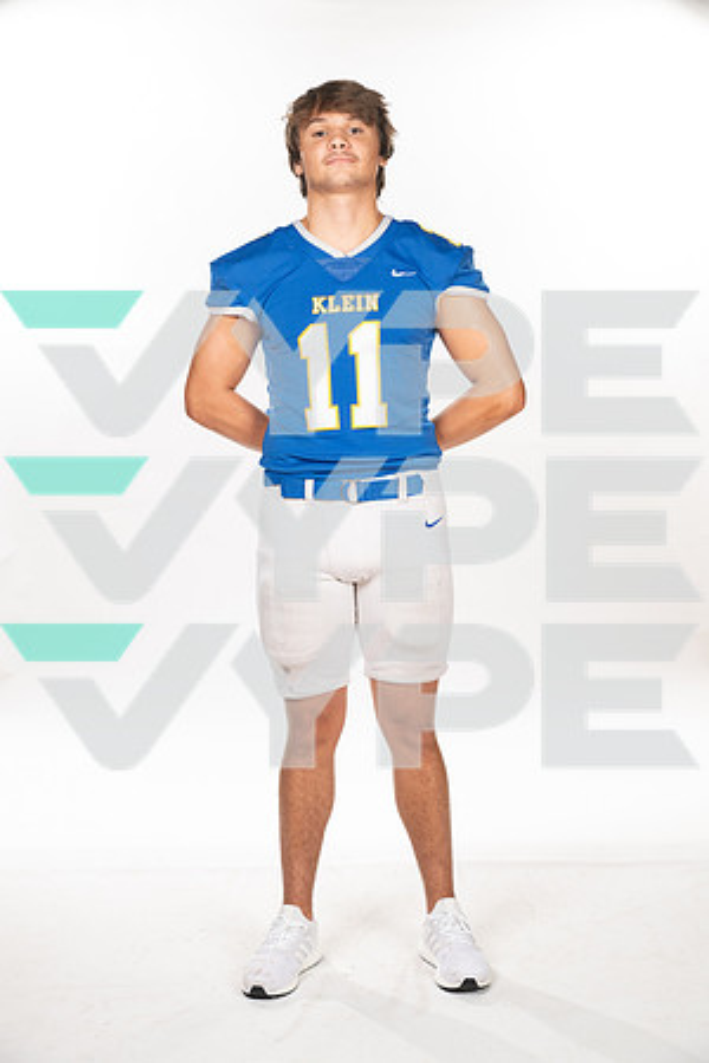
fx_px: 1625
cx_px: 354
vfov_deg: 36.2
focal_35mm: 55
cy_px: 532
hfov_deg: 24.6
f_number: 7.1
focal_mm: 55
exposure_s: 1/320
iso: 800
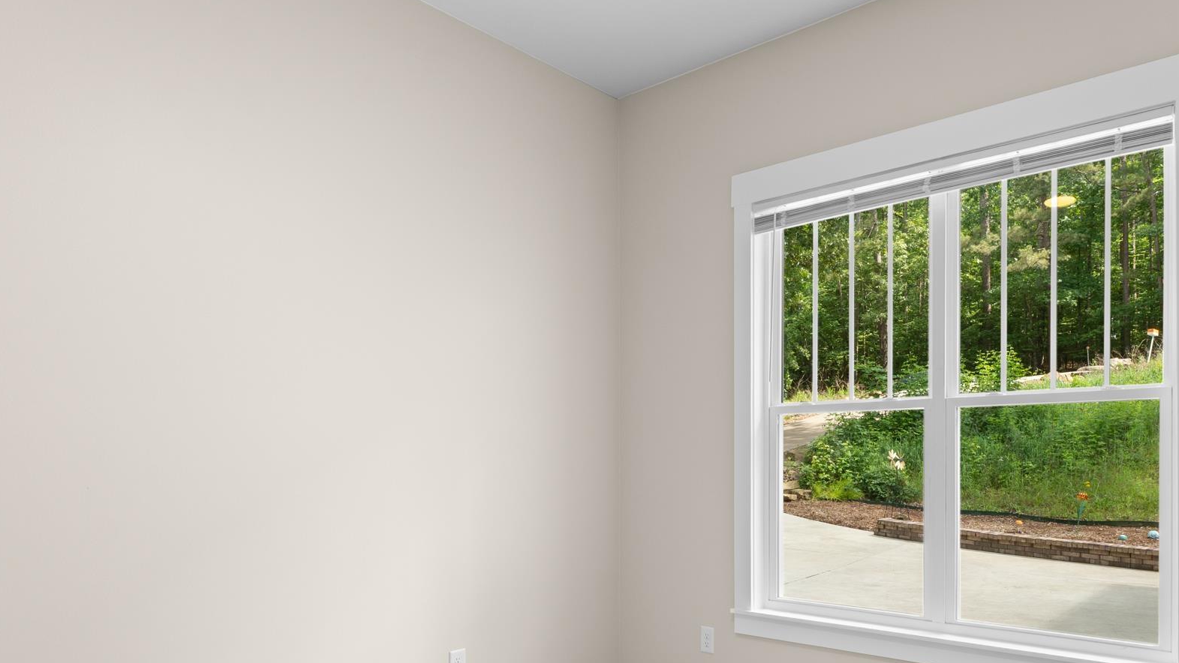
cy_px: 450
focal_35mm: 25
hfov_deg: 73.6
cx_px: 681
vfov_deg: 45.2
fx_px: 782
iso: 200
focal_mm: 10
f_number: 9
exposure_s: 1/3
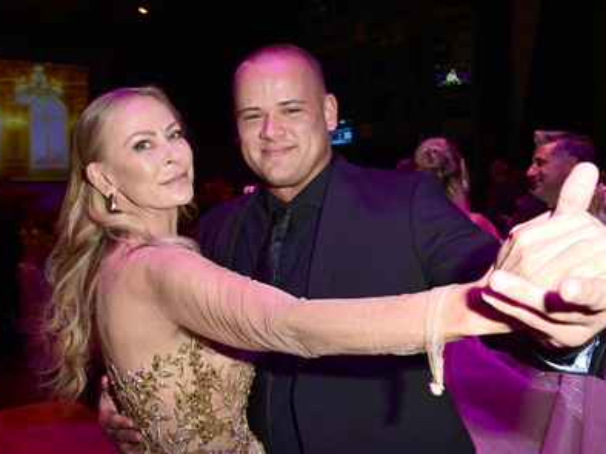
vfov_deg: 42.9
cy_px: 229
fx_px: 577
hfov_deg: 55.4
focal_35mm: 33
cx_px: 301
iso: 1250
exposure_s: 1/60
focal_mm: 30
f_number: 8
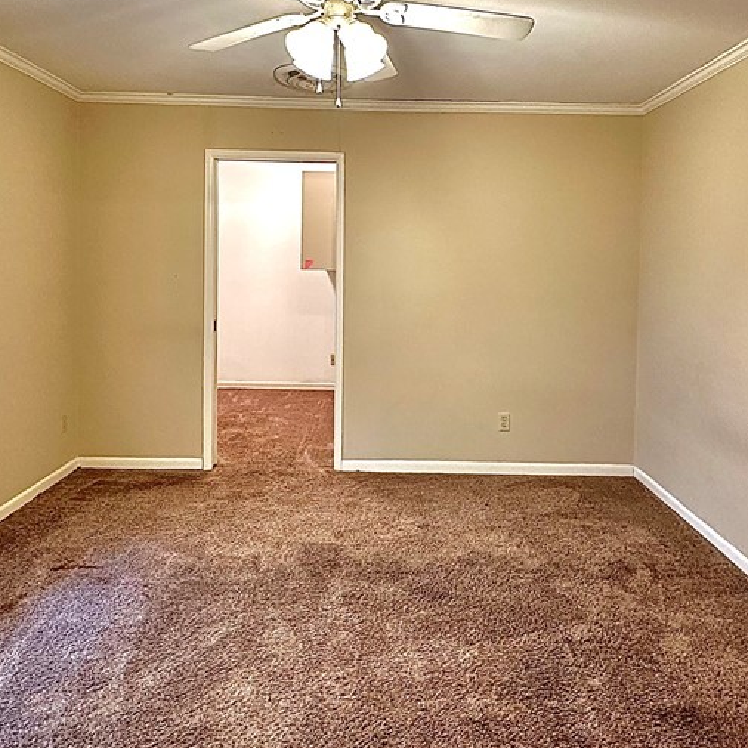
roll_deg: -1.1
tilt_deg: -1.4
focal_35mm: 25
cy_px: 273
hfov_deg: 62.9
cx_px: 391
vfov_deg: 61.9
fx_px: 611
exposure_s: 1/60
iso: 320
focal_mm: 2.22
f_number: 2.2
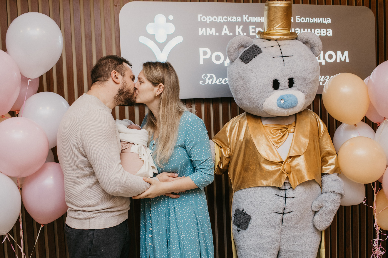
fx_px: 377
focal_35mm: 35
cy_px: 129
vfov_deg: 37.9
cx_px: 194
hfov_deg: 54.4
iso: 400
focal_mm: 35
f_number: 4
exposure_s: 1/160
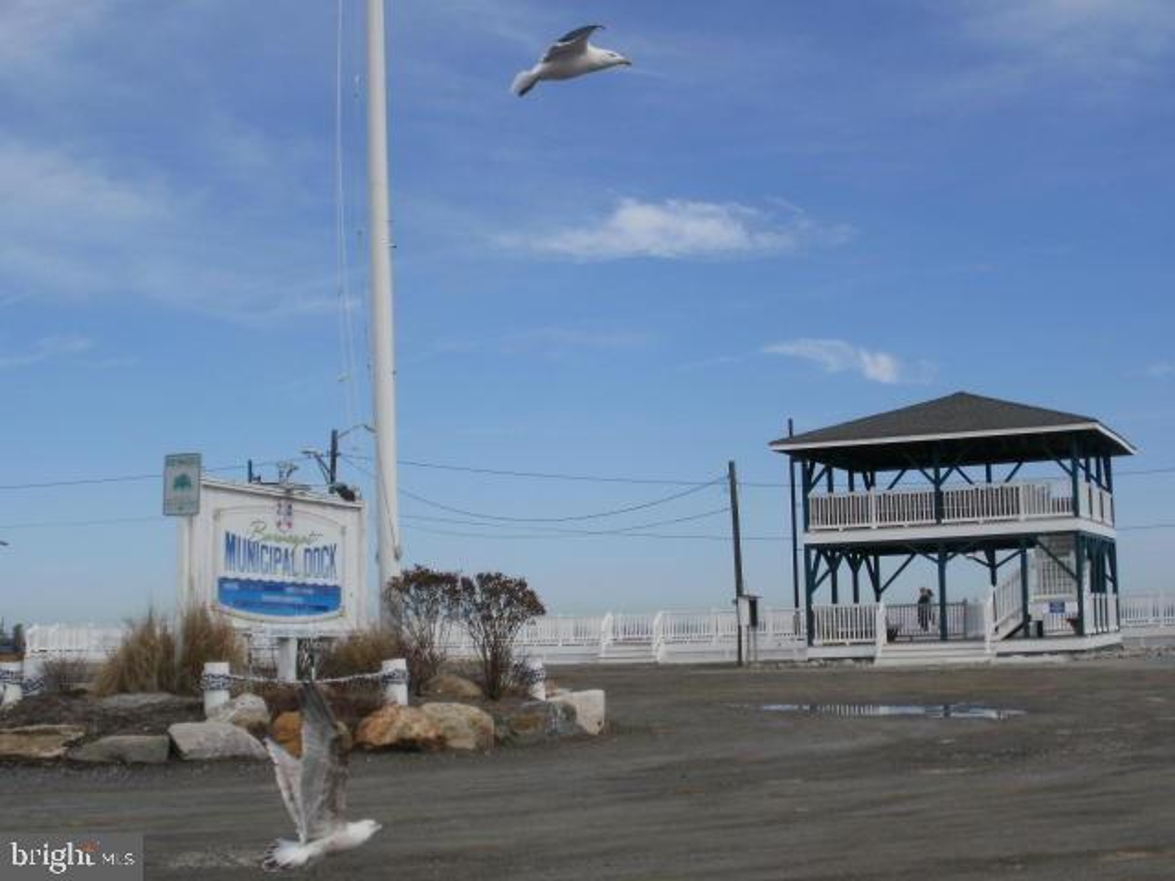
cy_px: 440
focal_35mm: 52
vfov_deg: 28.0
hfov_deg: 36.8
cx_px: 588
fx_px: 1765
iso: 100
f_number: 4.4
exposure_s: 1/1250
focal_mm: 9.1
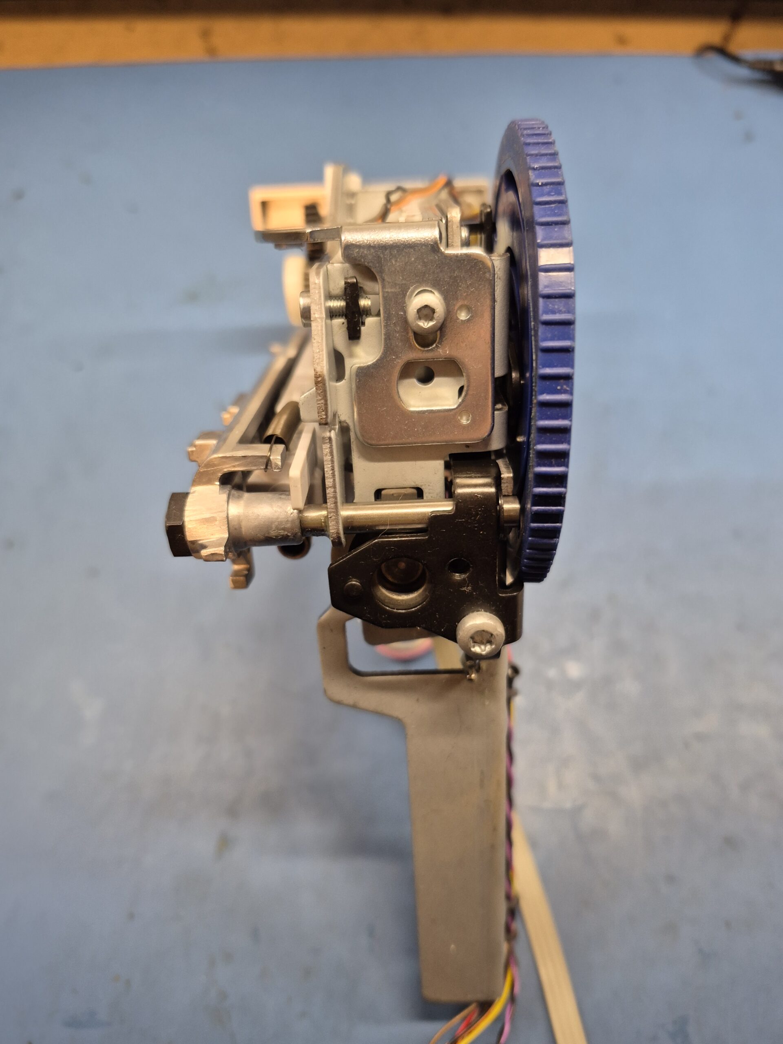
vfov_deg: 73.9
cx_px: 392
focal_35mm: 23
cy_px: 522
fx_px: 694
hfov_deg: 58.9
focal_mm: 5.4
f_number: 1.8
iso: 400
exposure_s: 1/120
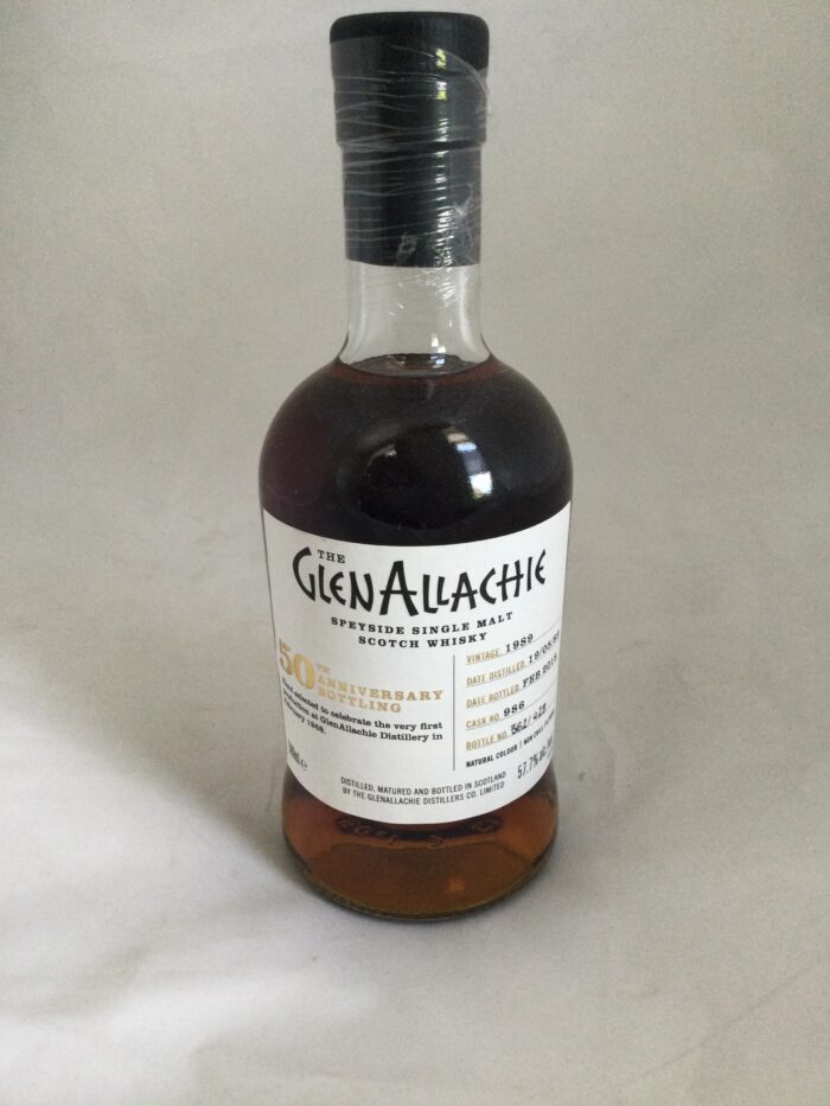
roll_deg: +1.6
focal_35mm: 31
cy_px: 553
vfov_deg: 58.3
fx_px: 991
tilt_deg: -23.9
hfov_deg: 45.5
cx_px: 415
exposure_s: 1/33
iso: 64
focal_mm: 3.3
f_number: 2.4
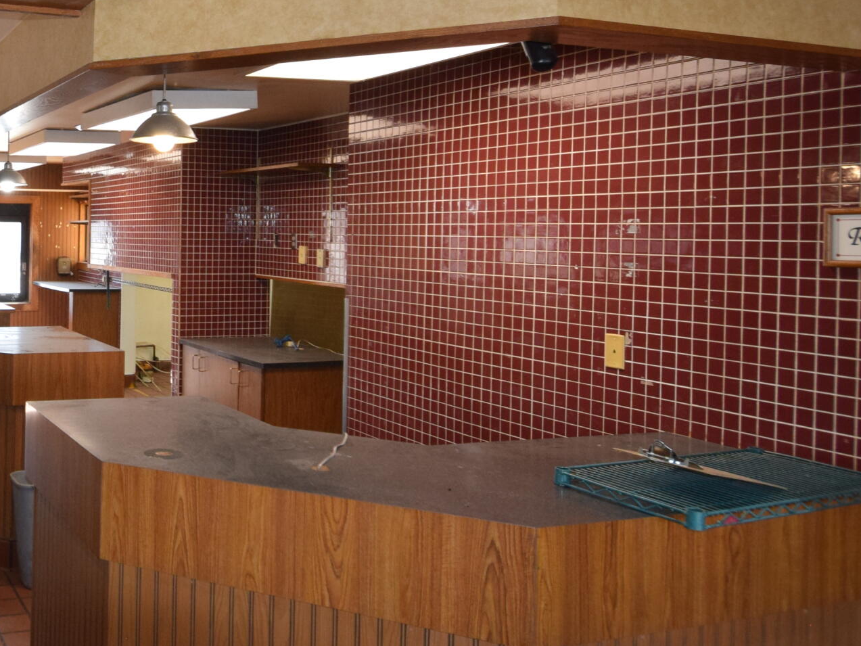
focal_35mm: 34
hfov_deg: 48.1
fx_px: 846
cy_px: 243
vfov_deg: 41.5
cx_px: 78
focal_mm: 10
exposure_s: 1/100
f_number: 5
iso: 800
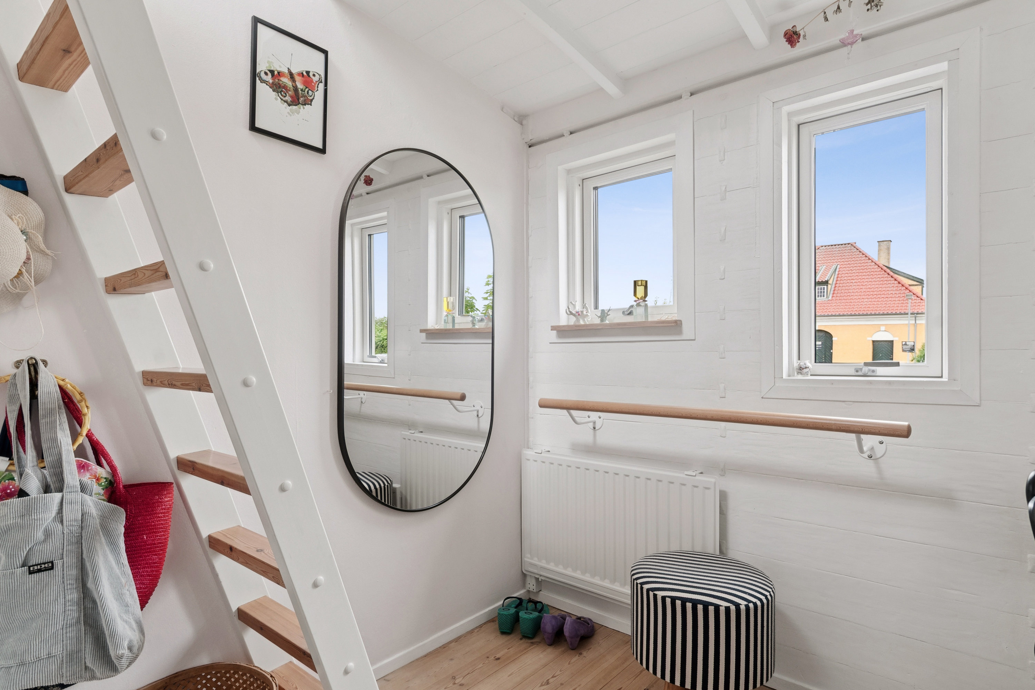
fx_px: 517
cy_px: 345
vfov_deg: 67.4
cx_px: 518
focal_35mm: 18
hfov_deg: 90.0
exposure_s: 1/4
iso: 200
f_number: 10
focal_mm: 12
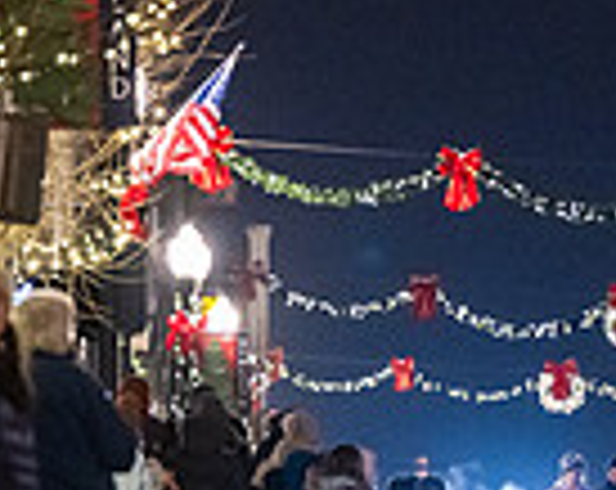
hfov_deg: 3.9
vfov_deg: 3.1
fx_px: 9060
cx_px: 805
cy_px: 101
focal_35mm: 498
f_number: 2.8
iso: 4000
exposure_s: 1/250
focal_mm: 125
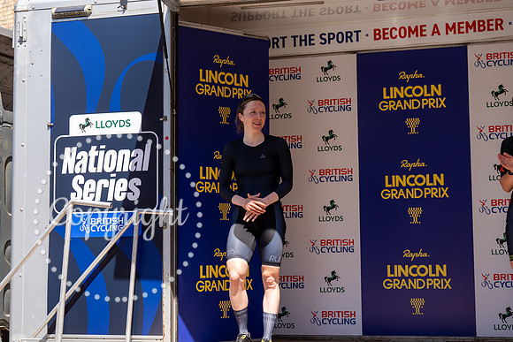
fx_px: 998
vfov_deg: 19.5
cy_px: 171
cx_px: 256
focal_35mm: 70
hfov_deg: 28.8
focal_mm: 70
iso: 320
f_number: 4
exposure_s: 1/1000
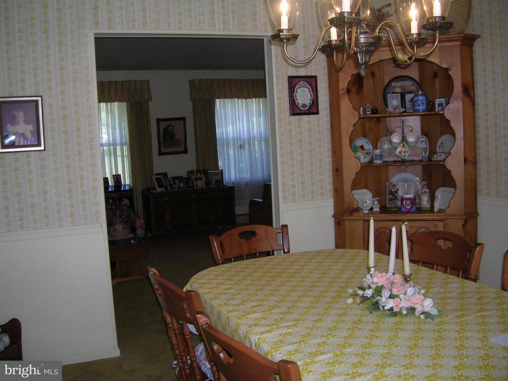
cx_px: 254
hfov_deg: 54.0
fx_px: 499
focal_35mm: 34
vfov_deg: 41.8
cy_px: 190
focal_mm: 5.7
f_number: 2.9
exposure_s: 1/60.1
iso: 61
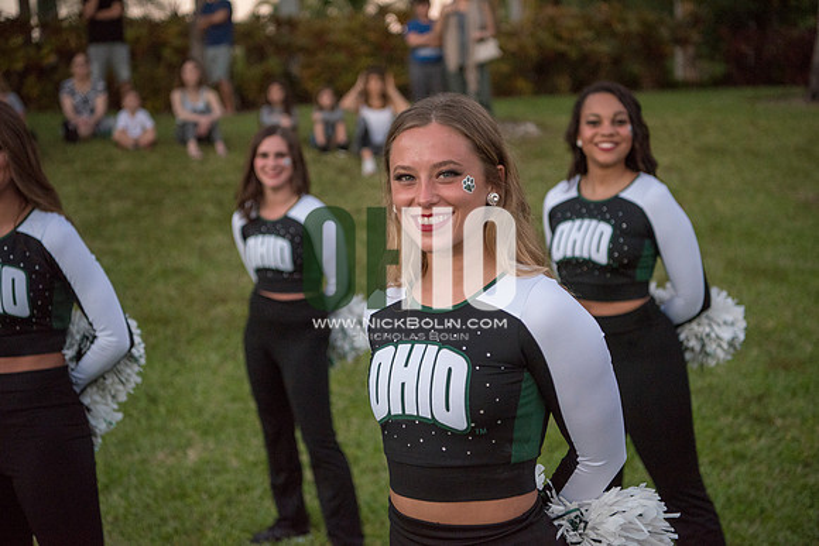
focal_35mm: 55
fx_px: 1251
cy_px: 273
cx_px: 410
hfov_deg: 36.2
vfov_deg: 24.6
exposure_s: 1/1600
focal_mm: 55
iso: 2000
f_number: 3.2
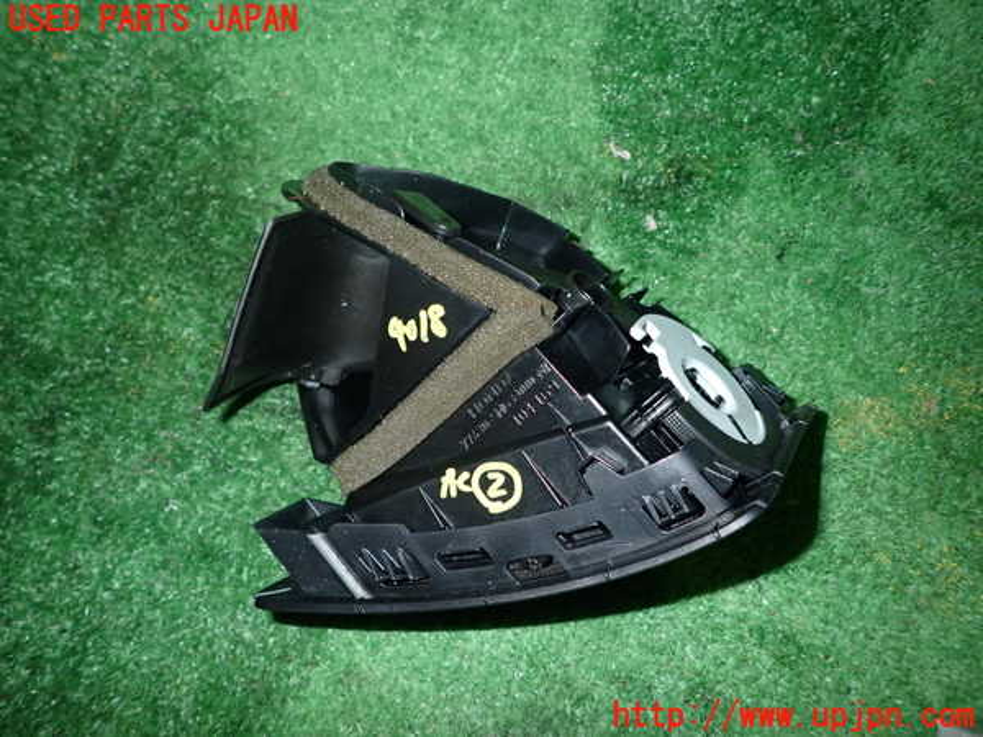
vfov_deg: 54.9
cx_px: 492
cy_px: 368
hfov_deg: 69.4
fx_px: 710
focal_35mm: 25
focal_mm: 4.5
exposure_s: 1/30
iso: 400
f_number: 5.6
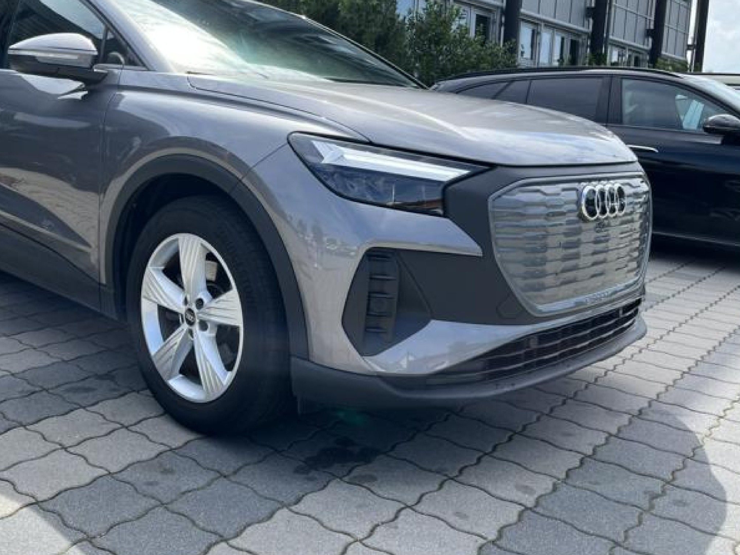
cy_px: 227
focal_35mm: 35
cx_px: 257
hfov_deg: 51.8
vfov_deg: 40.5
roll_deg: -1.6
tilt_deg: -7.9
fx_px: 748
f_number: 1.6
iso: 50
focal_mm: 5.1
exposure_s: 1/1695
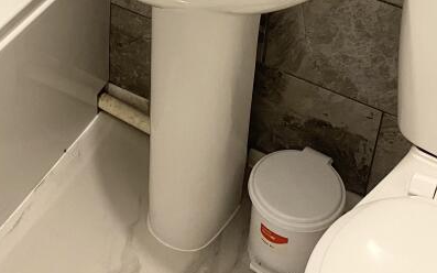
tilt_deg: -33.8
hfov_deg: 28.6
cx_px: 111
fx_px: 845
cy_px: -72
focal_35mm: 71
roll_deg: +1.3
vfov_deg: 17.3
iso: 250
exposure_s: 1/50
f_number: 1.8
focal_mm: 4.25
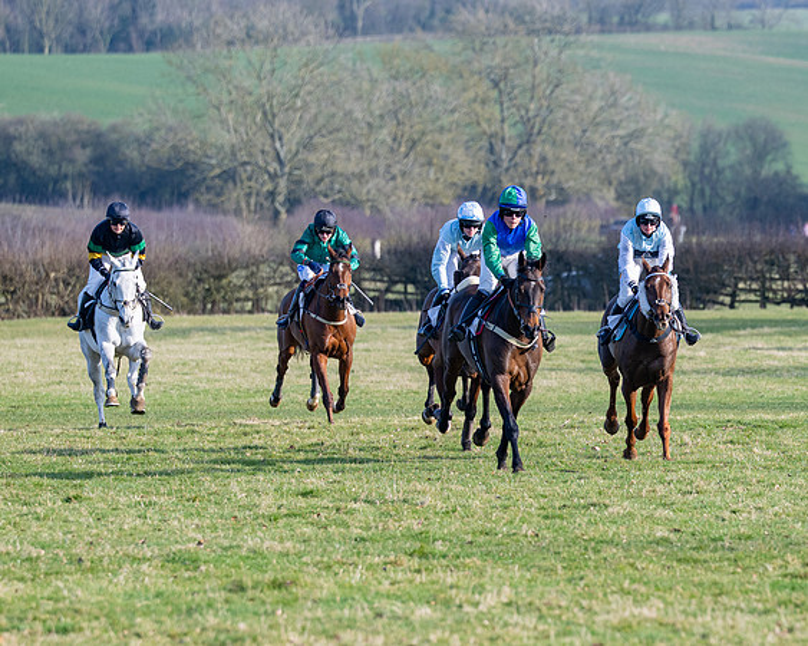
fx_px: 9208
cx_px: 573
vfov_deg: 4.0
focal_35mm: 385
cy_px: 357
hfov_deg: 5.0
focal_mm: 185
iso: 160
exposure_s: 1/1250
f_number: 4
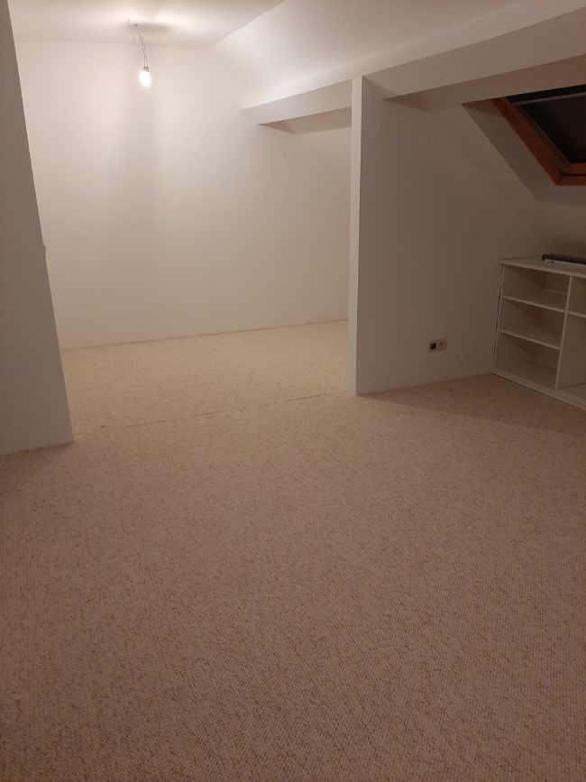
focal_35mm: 26
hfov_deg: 53.1
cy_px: 391
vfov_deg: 67.3
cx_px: 293
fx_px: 587
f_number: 1.7
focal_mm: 3.93
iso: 200
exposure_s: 1/33
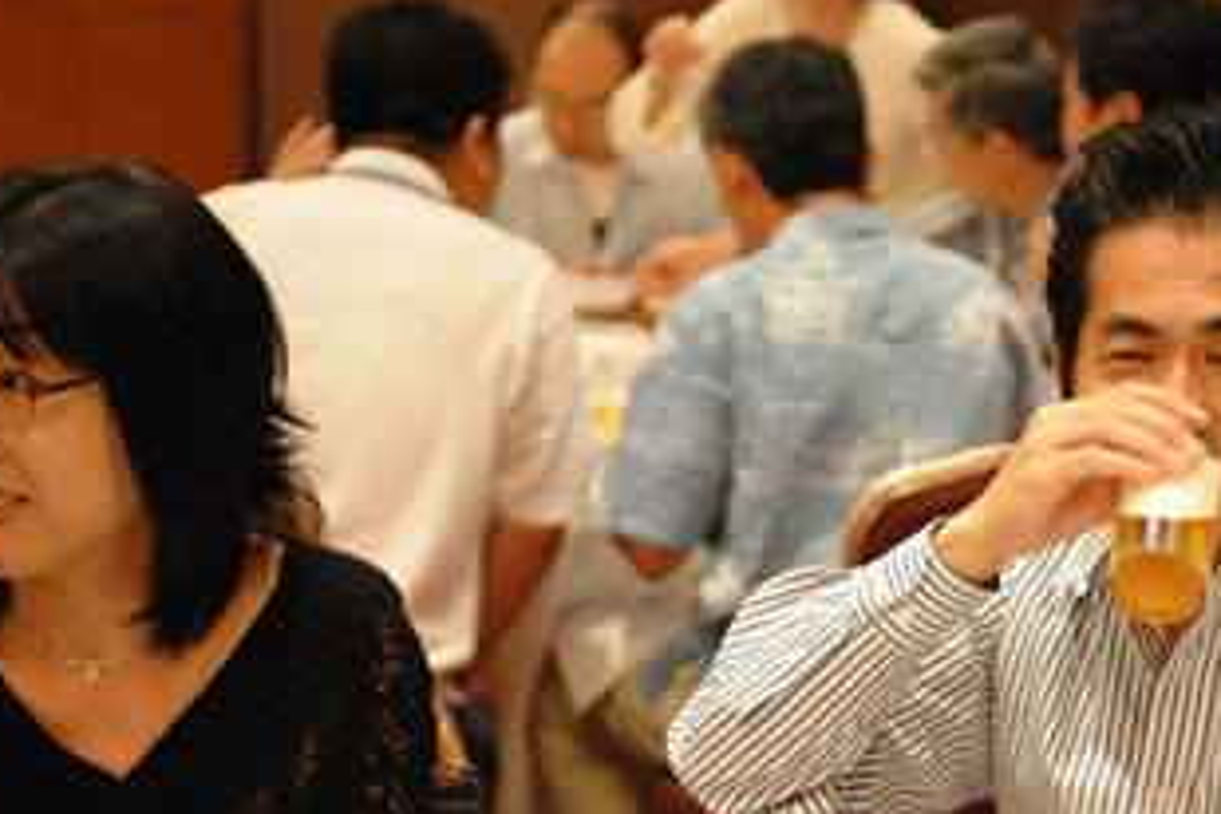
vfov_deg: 11.8
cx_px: 889
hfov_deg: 17.6
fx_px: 3934
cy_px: 680
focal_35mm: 116
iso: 5600
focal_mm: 56
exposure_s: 1/125
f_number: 2.8
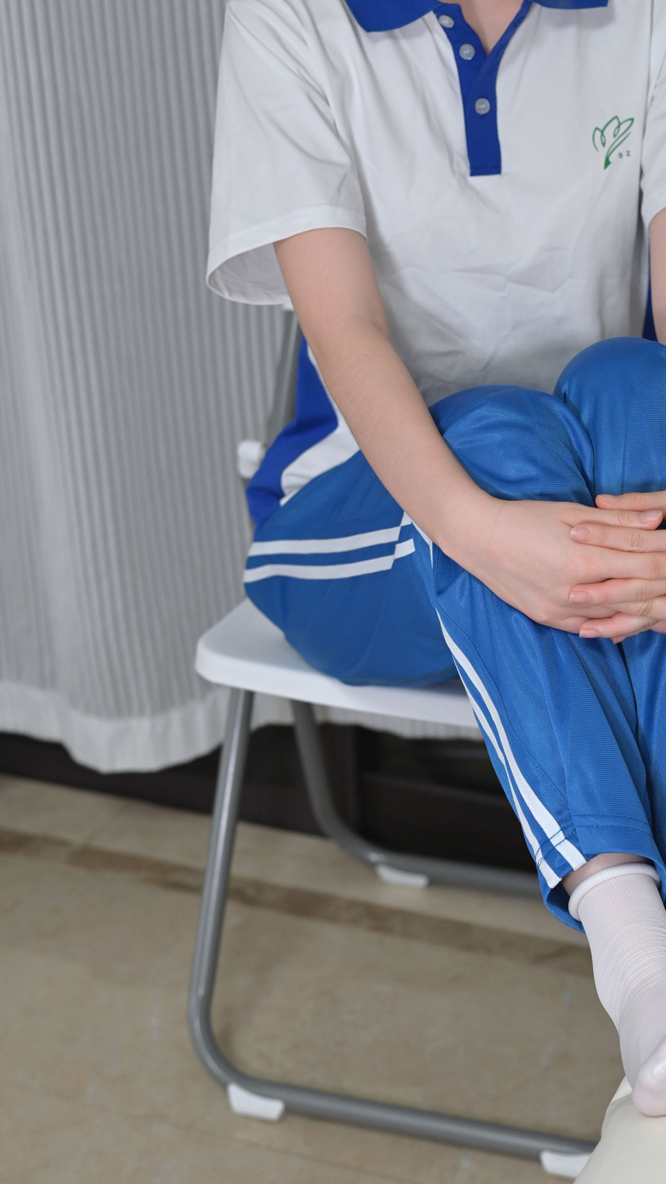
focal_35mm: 80
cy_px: 534
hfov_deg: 15.0
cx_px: 514
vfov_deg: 26.5
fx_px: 2512
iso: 1000
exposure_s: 1/100
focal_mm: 58
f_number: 3.5
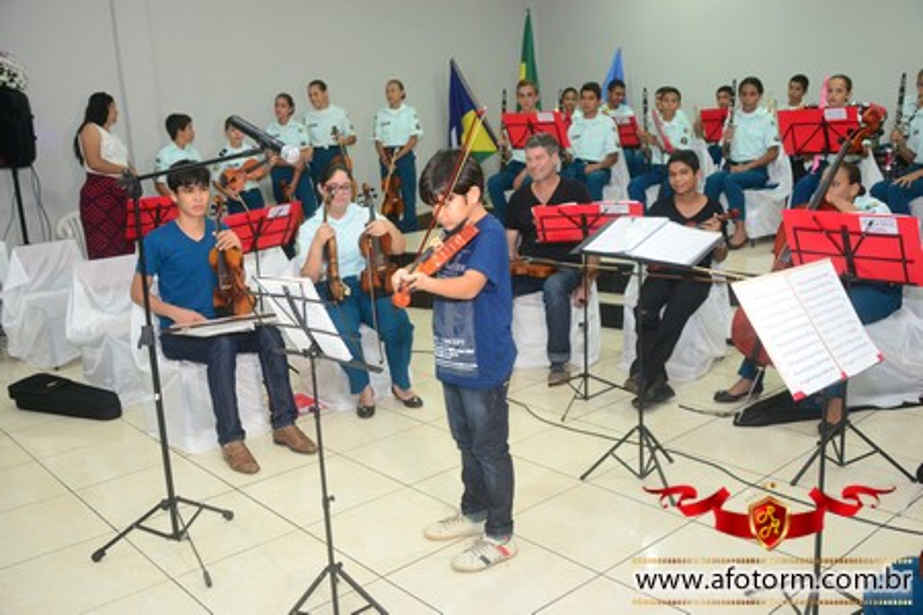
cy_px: 308
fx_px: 846
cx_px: 462
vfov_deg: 40.0
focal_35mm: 33
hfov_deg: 57.2
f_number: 3.8
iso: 1600
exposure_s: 1/60
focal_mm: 22
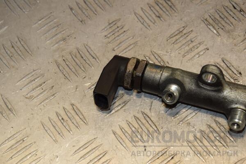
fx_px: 769
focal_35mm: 112
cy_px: 82
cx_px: 123
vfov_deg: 12.2
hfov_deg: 18.2
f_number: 8
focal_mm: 75
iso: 800
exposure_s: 1/200
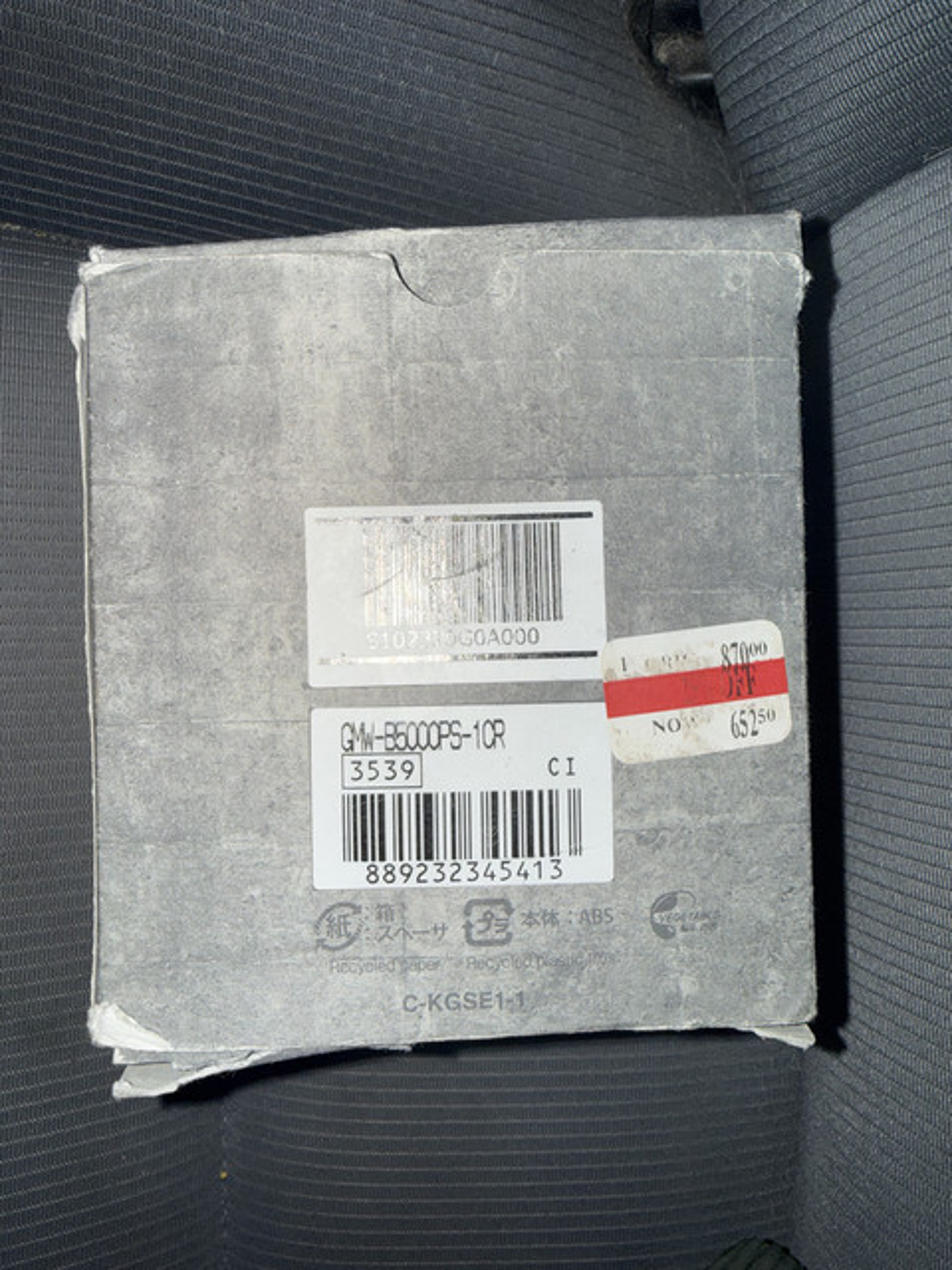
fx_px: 880
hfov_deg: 56.8
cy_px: 635
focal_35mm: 24
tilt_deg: -81.6
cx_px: 476
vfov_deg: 71.6
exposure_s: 1/122
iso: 16
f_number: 2.2
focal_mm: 2.22
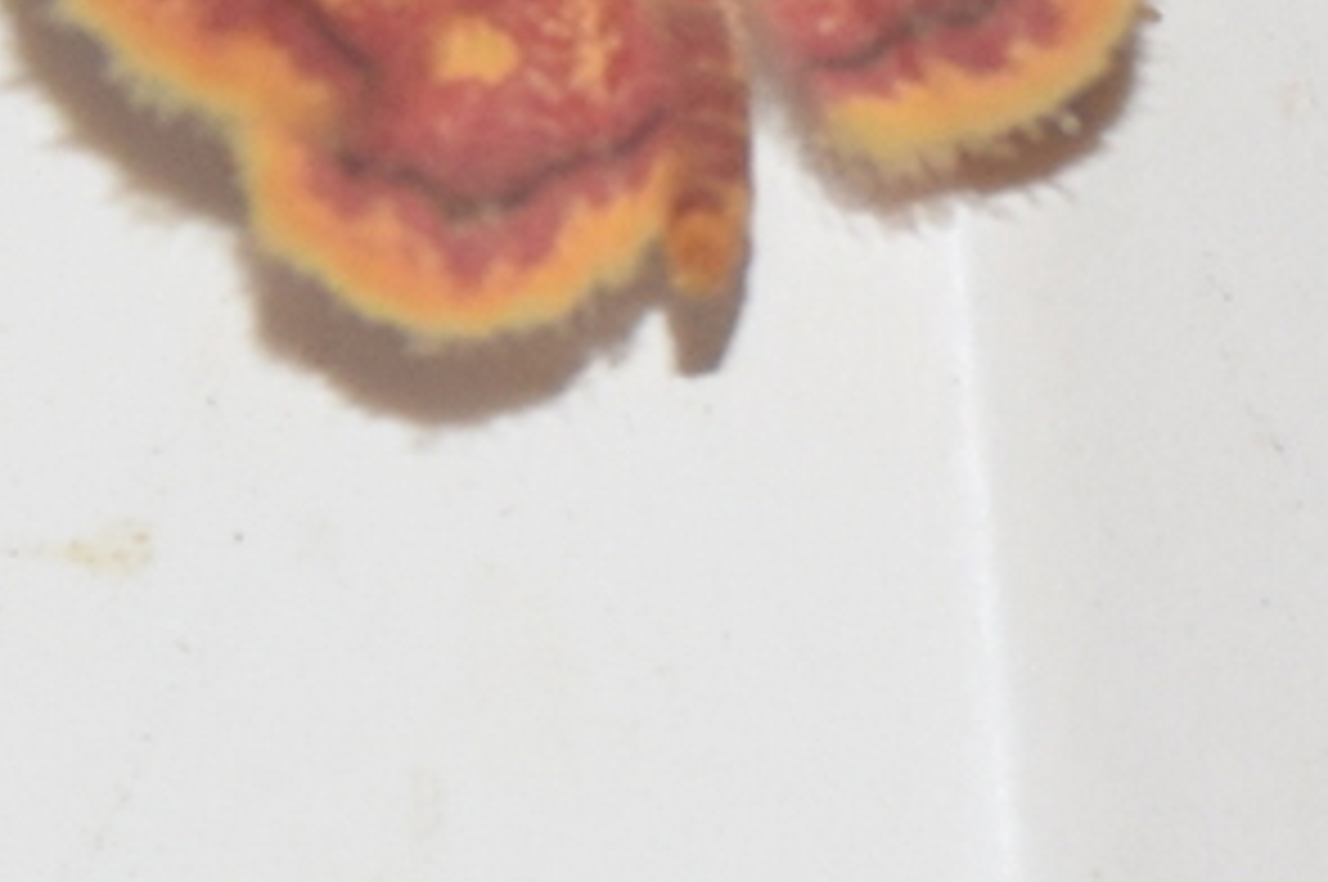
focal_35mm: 684
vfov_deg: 2.0
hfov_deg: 3.0
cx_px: 630
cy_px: -220
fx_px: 25204
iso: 320
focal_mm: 140
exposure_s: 1/60
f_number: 7.1
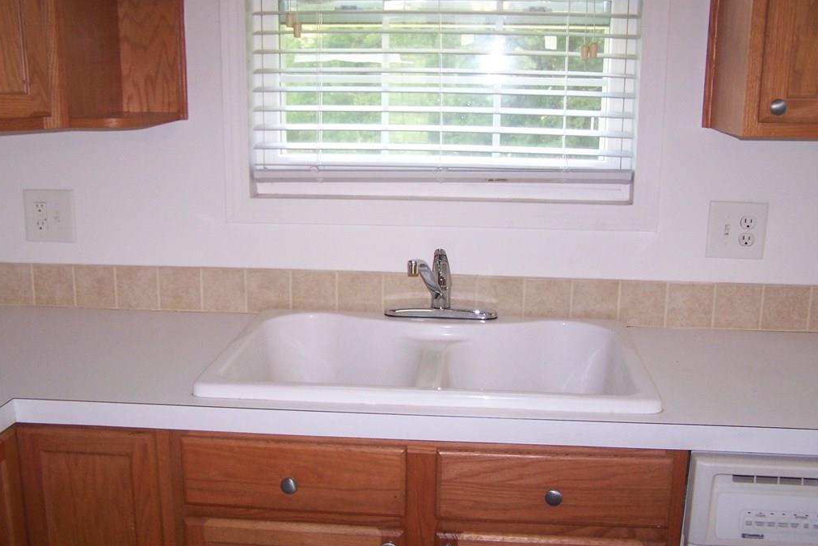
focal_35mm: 40
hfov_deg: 48.5
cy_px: 283
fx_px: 909
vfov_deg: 33.4
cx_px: 408
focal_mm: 6.3
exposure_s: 1/60
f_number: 2.8
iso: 140
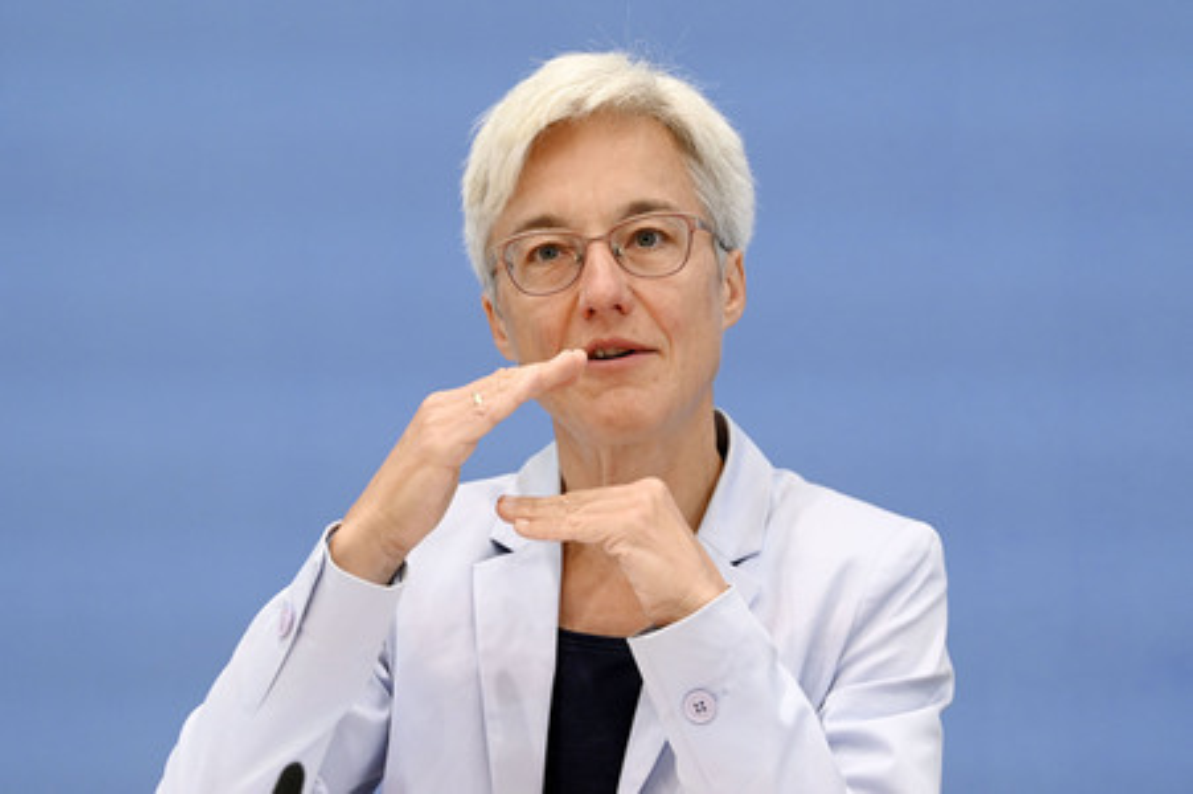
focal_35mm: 130
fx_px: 4305
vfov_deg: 10.5
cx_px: 596
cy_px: 397
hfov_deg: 15.8
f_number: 6.3
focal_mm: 130
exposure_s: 1/500
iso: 4000
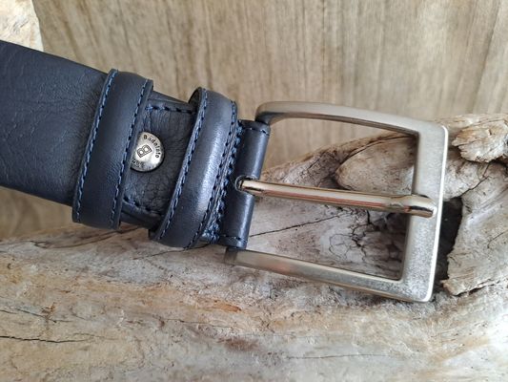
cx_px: 254
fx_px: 367
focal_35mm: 25
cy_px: 191
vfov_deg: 54.9
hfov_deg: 69.4
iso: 320
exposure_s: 1/33
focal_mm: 4.65
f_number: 1.8
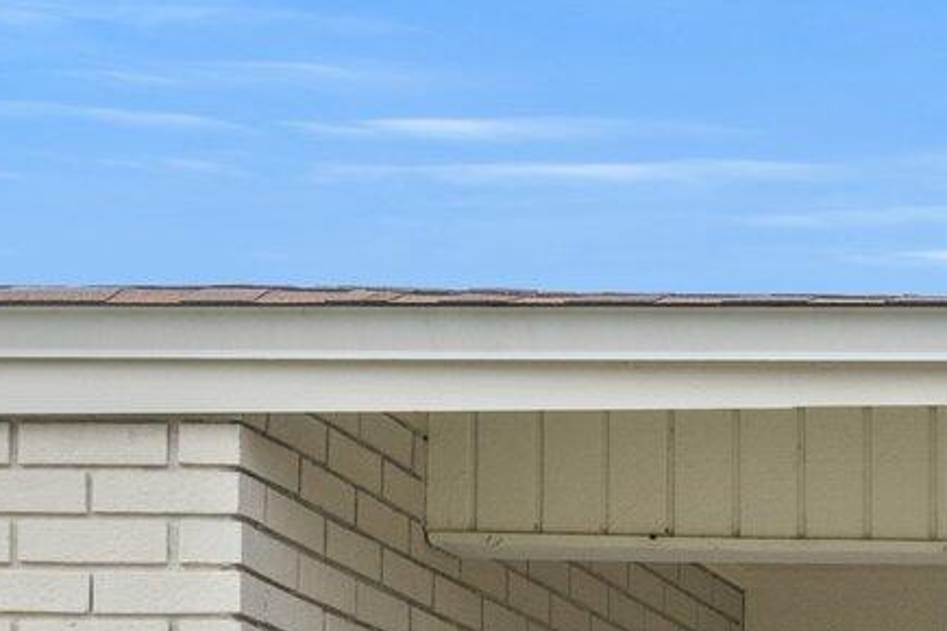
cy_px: 1307
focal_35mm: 146
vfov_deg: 8.8
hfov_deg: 12.6
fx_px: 3840
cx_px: 1820
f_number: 10
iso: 500
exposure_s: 1/5
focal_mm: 21
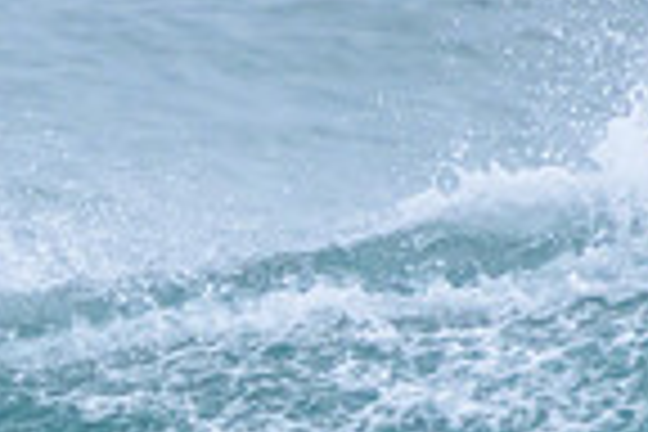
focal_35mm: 3414
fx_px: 61447
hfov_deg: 0.6
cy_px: 560
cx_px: -356
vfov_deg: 0.4
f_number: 11
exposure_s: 1/2000
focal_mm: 850
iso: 2500
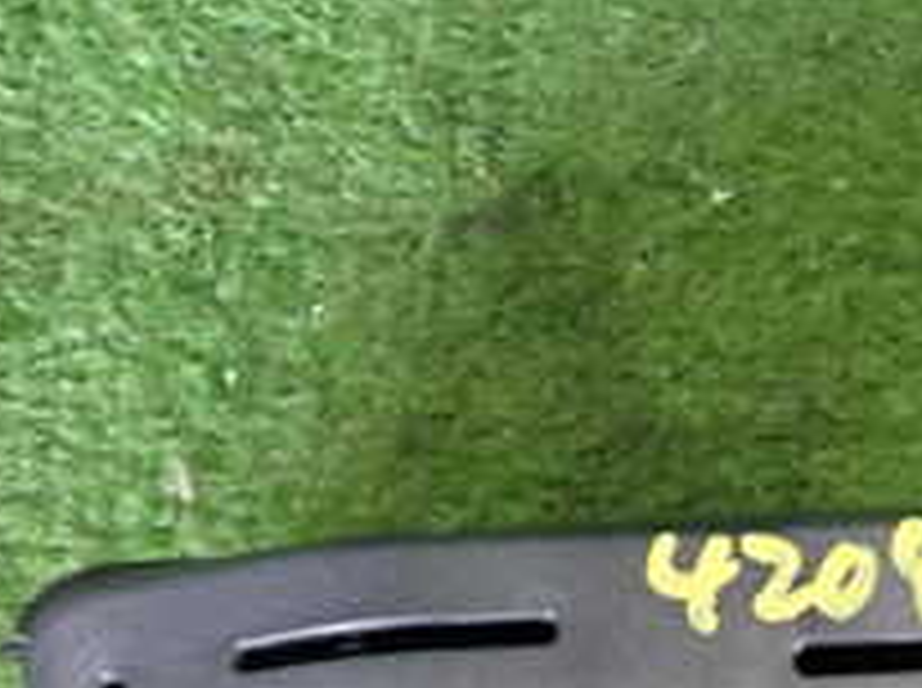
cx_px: 1061
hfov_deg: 21.0
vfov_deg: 16.0
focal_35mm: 88
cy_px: 850
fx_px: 2340
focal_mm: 5.4
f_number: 2.3
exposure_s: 1/30
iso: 640
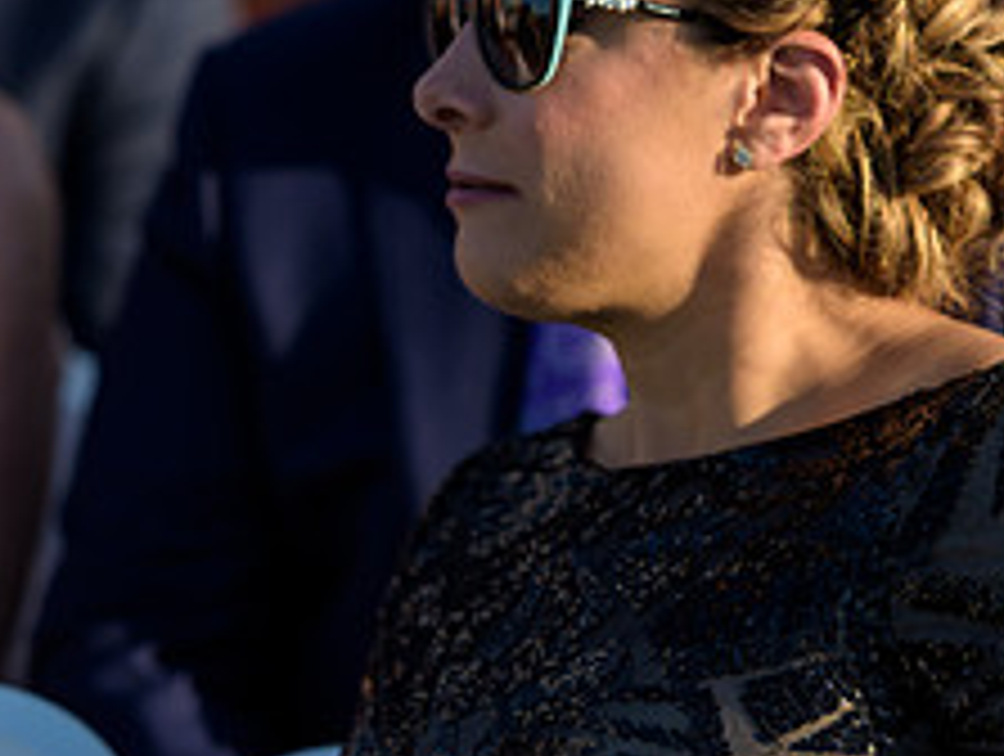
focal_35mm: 337
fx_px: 9790
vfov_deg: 4.4
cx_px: 365
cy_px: 286
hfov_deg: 5.9
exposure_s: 1/1600
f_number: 3.2
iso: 200
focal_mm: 135
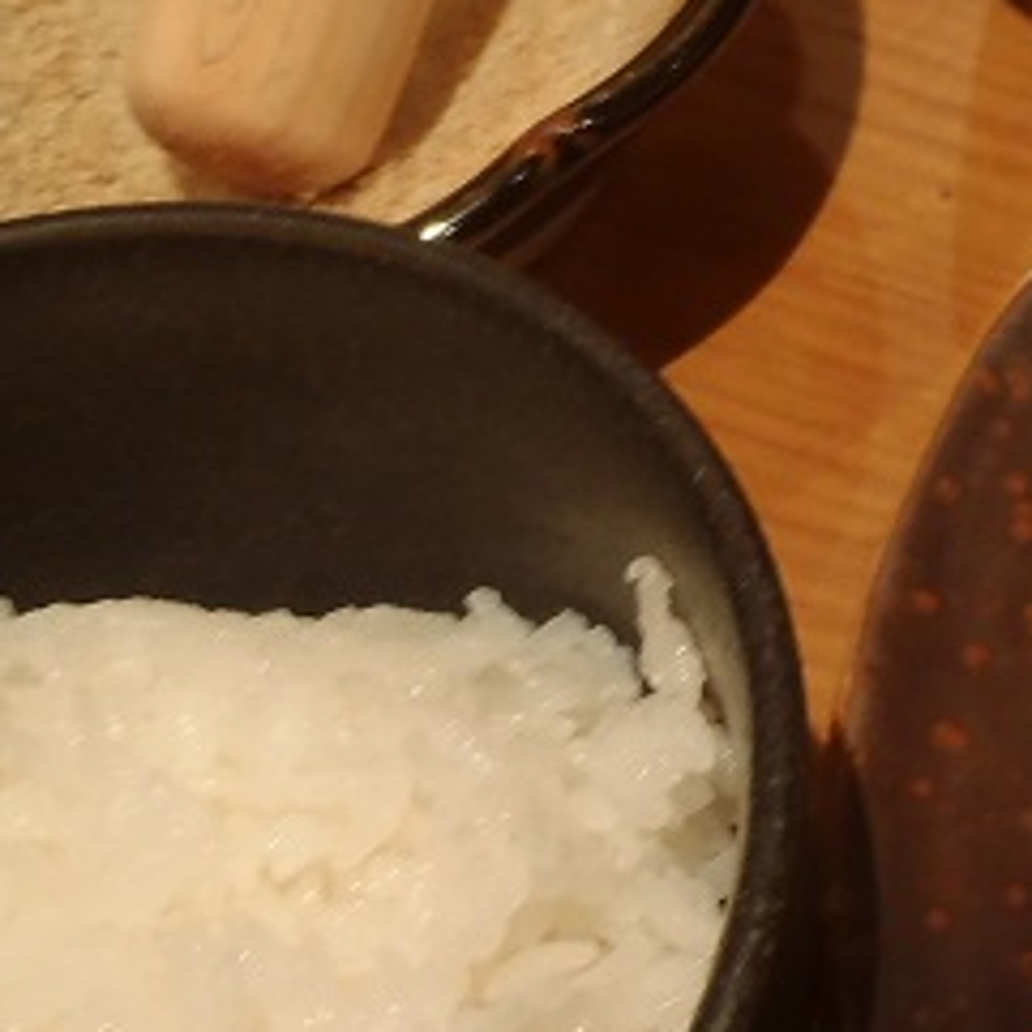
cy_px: 454
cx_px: 1435
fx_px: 2766
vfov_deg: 21.1
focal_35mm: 82
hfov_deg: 19.1
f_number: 3.9
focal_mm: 5
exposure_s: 1/4
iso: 100
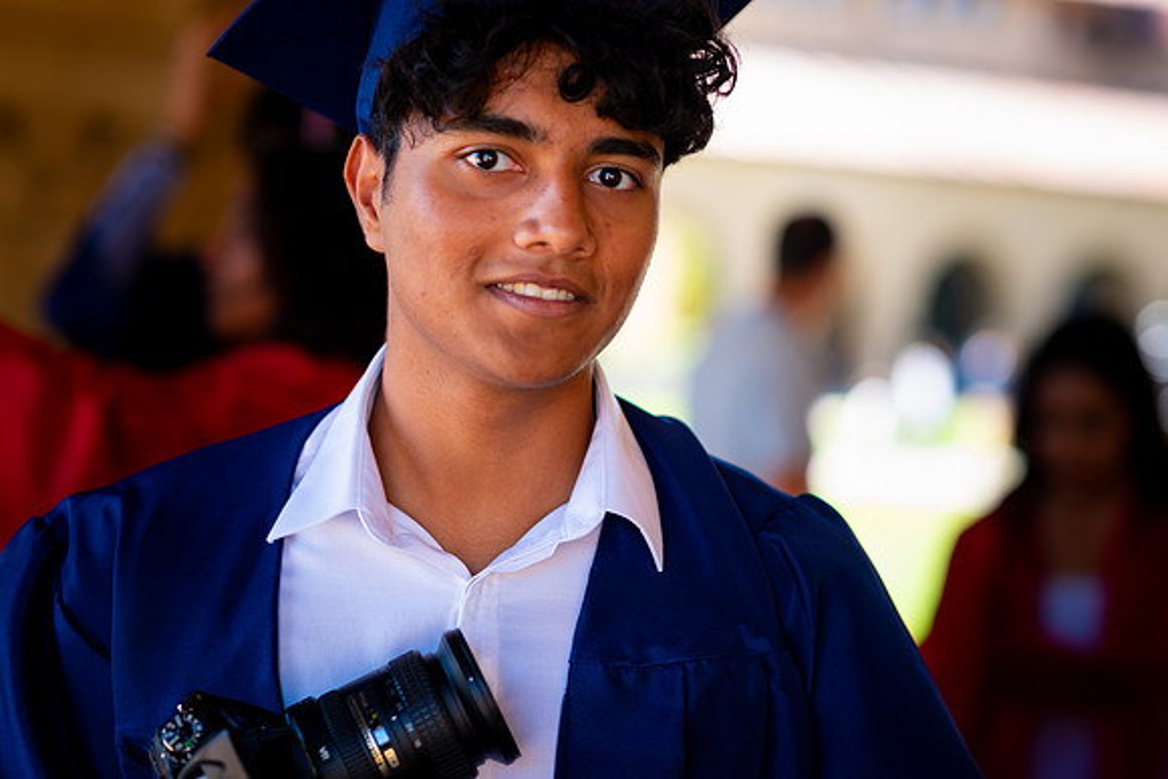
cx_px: 584
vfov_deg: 16.1
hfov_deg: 23.9
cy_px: 390
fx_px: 2758
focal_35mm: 85
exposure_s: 1/200
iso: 64
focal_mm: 85
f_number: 2.8
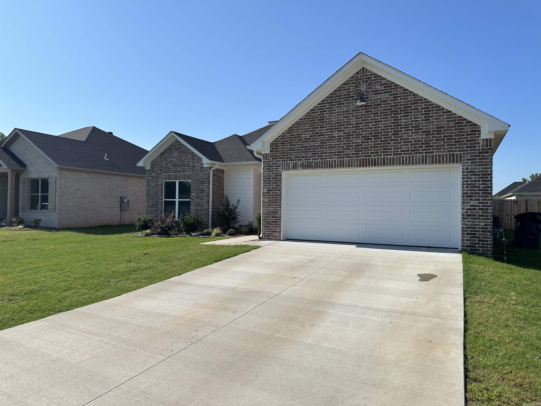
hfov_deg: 71.6
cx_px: 270
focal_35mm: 24
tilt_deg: +1.8
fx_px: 375
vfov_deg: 56.8
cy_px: 203
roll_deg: -1.5
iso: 80
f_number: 1.78
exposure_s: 1/6623
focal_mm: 6.86
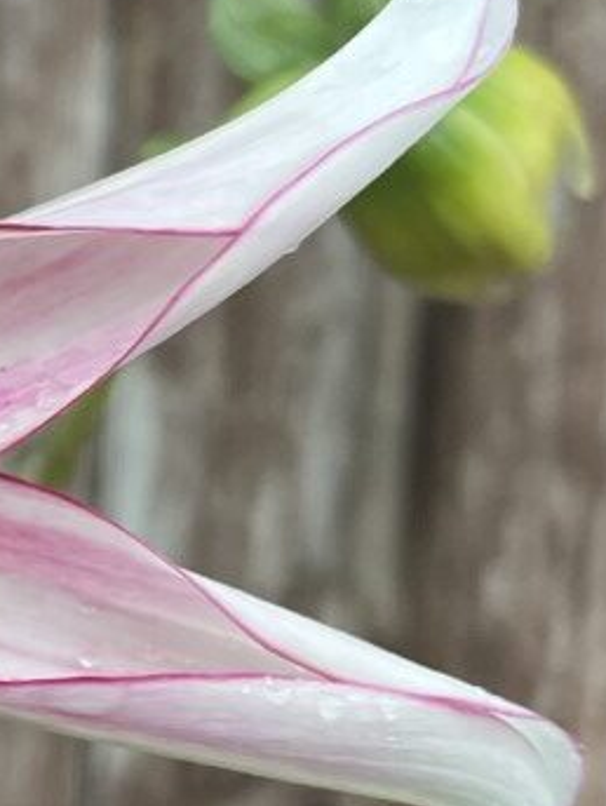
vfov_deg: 18.0
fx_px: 2540
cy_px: 529
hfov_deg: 12.8
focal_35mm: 109
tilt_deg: -12.6
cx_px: -331
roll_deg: -0.7
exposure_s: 1/111
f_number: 1.6
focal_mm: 4.2
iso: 125
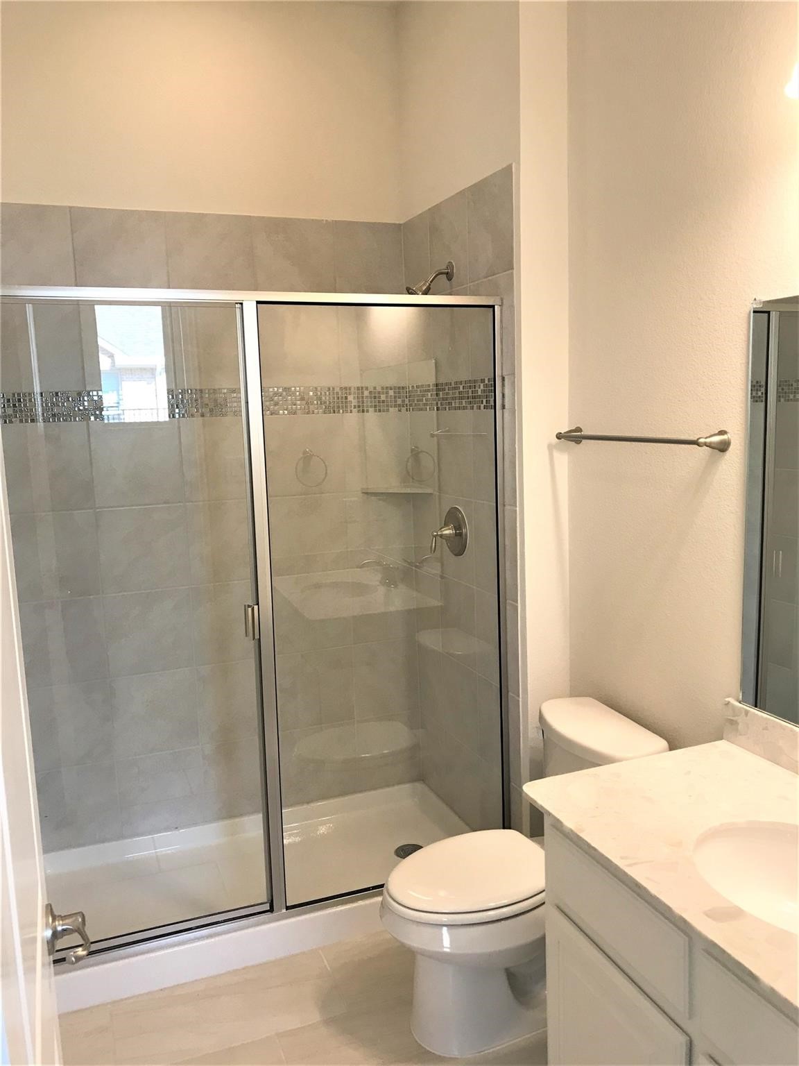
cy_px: 533
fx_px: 862
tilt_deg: -7.7
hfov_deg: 49.7
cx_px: 400
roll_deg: +1.6
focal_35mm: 28
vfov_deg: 63.4
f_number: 1.8
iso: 25
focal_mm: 3.99
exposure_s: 1/40
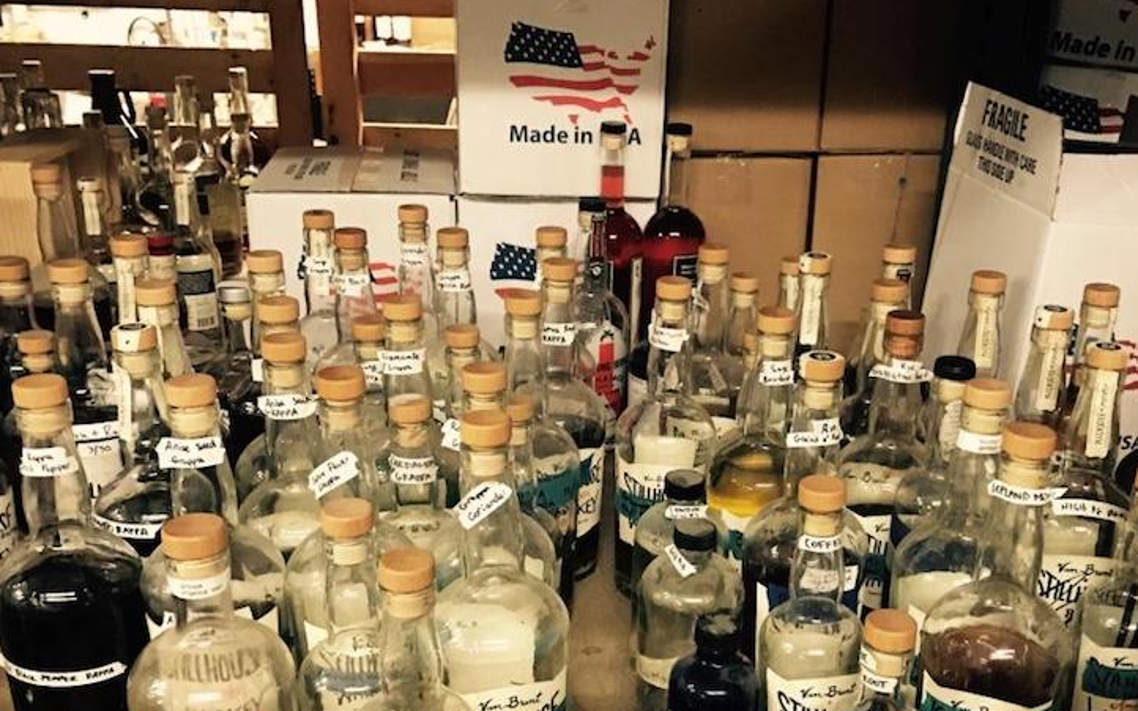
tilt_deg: -23.1
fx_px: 1147
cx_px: 657
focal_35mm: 37
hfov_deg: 52.5
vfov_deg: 34.2
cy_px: 458
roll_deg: -2.8
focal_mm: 3.99
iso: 80
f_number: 1.8
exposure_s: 1/7
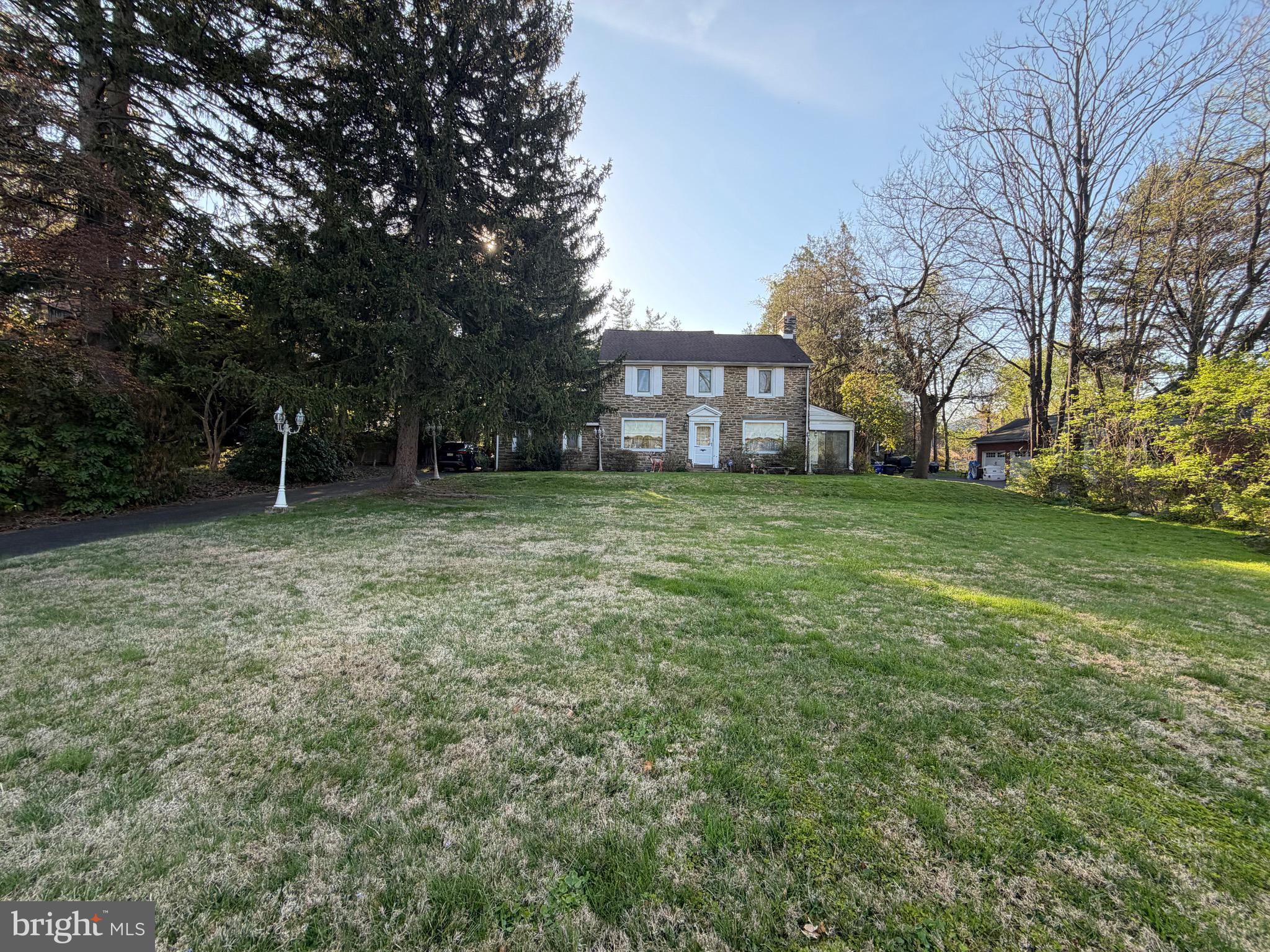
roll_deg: -0.4
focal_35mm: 14
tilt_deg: -1.8
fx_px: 514
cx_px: 635
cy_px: 476
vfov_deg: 85.7
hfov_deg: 102.1
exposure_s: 1/220
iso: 50
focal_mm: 2.22
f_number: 2.2
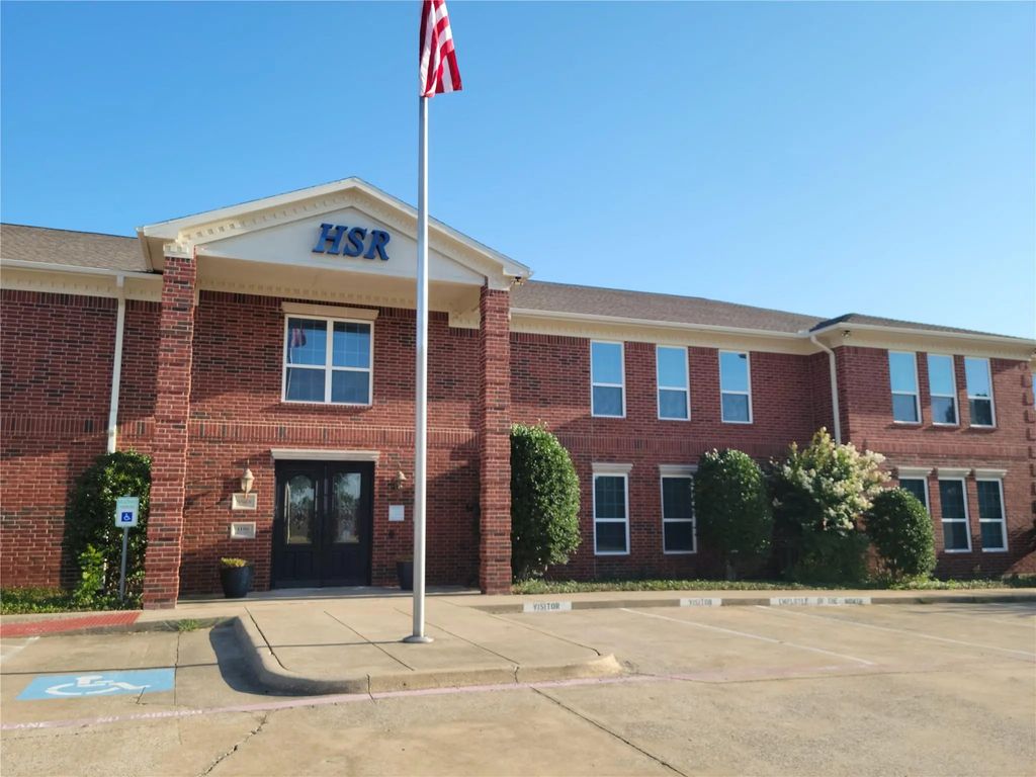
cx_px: 518
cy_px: 388
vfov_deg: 49.7
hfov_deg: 63.4
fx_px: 838
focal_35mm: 28
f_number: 2
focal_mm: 5.9
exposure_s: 1/466
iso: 25
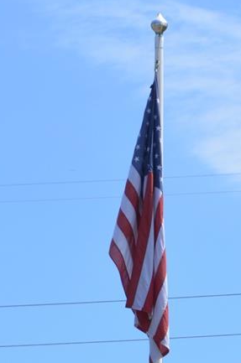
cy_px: 457
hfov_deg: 4.8
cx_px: 341
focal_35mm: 286
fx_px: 2881
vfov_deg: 7.2
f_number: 8
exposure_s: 1/250
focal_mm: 55
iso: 125
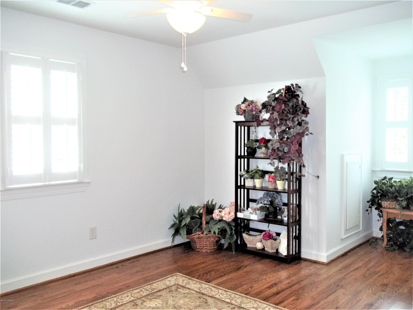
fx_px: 382
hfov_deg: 56.8
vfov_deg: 44.2
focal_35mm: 32
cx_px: 206
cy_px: 155
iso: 160
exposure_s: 1/60
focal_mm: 5.7
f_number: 2.9
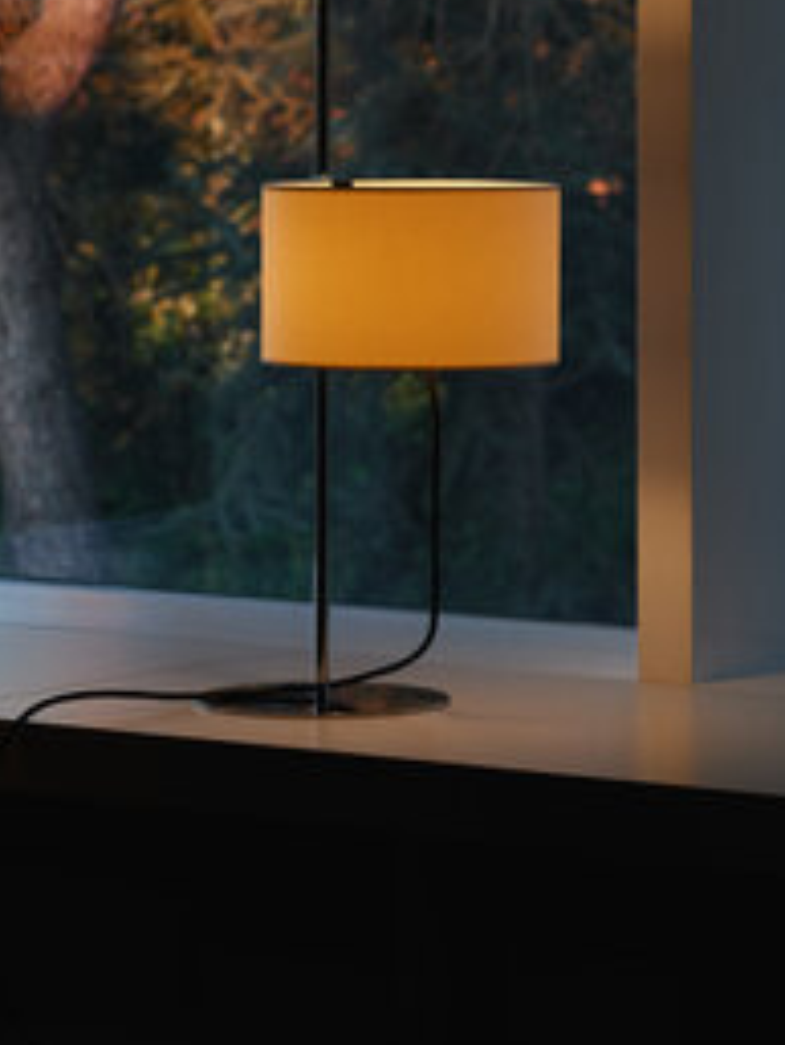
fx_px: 4441
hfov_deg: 10.1
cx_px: 358
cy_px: 179
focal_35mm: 147
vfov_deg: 13.3
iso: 1250
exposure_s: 1/200
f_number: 7.1
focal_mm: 80
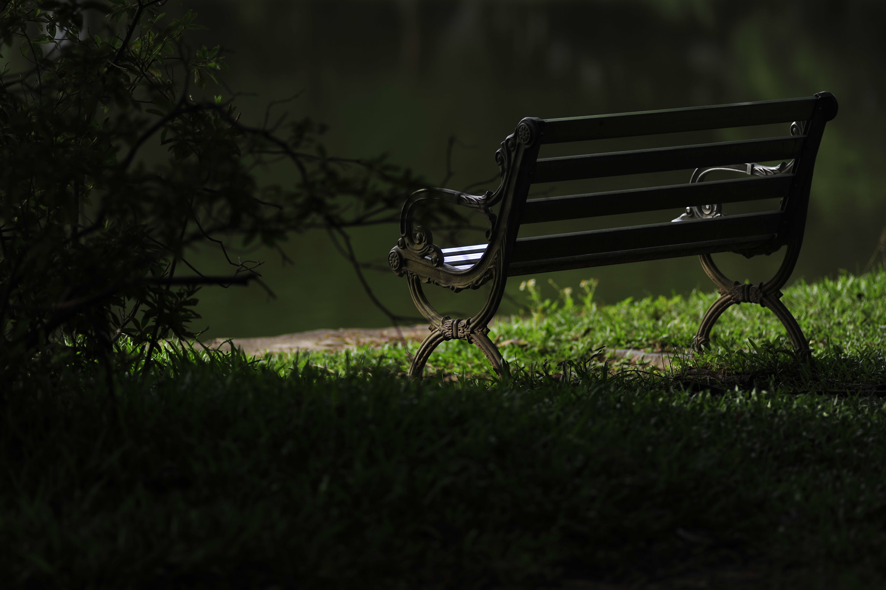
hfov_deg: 11.4
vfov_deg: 7.6
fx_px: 4427
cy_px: 295
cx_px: 443
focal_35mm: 180
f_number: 2.8
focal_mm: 180
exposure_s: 1/1600
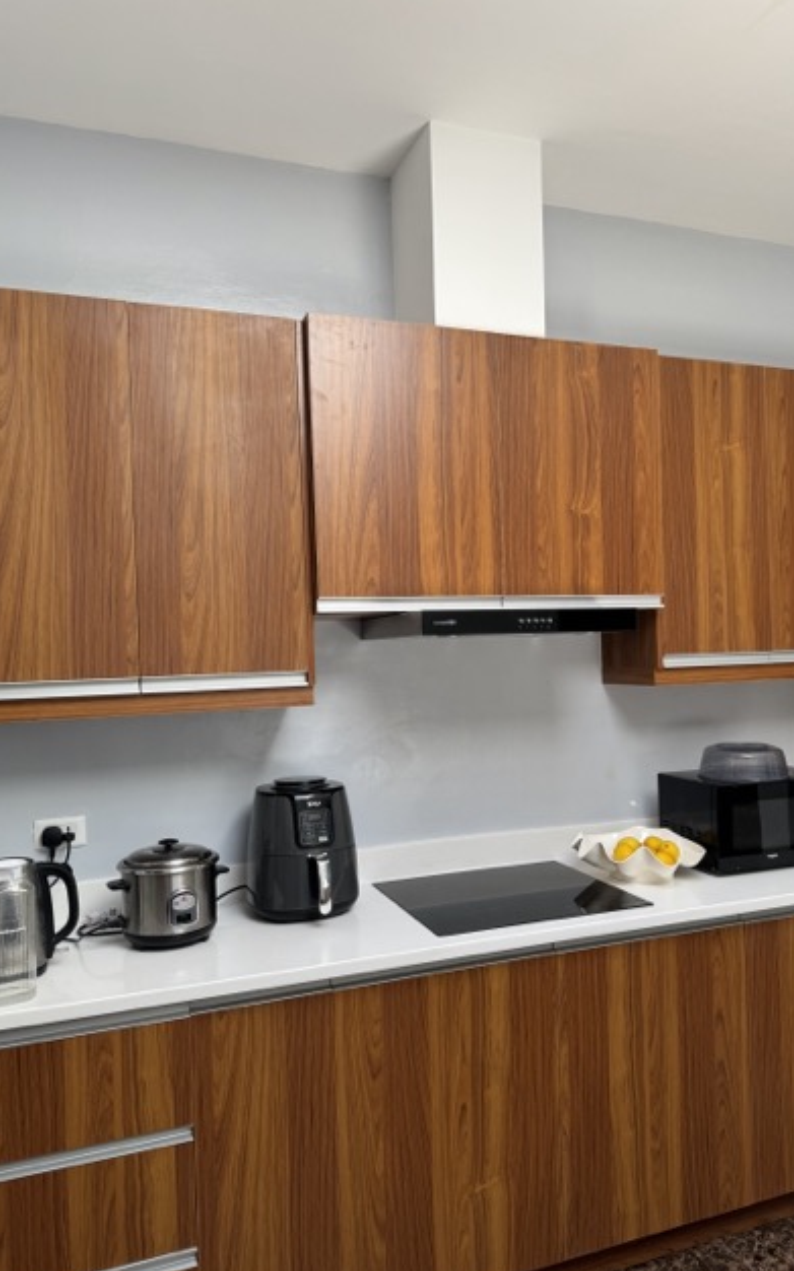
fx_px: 901
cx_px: 433
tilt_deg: +0.7
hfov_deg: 47.5
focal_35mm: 26
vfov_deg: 70.4
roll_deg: +1.9
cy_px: 648
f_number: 1.78
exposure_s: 1/121
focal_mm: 6.76
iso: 125
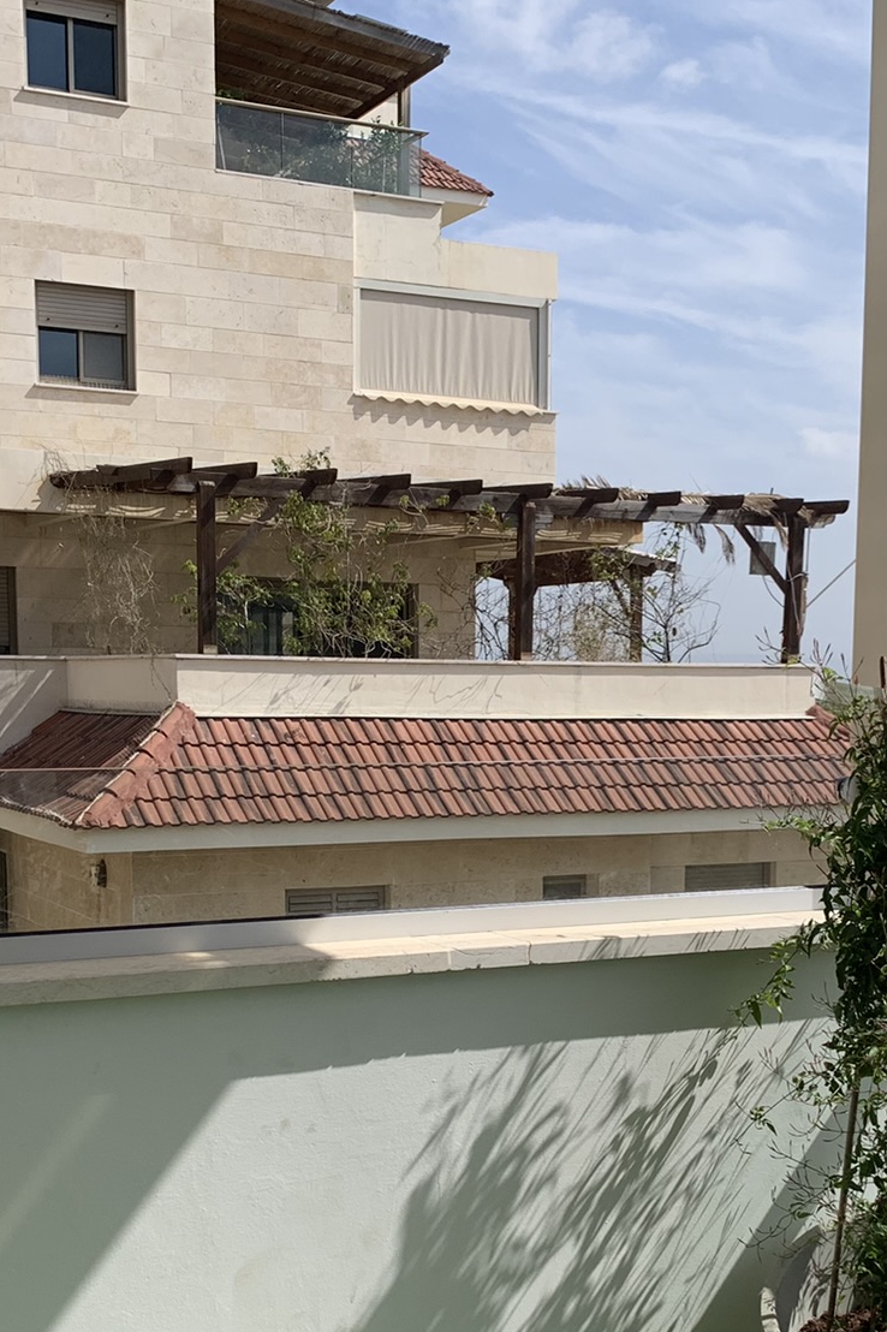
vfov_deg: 39.0
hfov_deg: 26.9
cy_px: 921
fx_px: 1849
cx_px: 555
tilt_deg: -8.1
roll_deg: +1.6
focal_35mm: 50
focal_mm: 4.25
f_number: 1.8
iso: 25
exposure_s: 1/2915
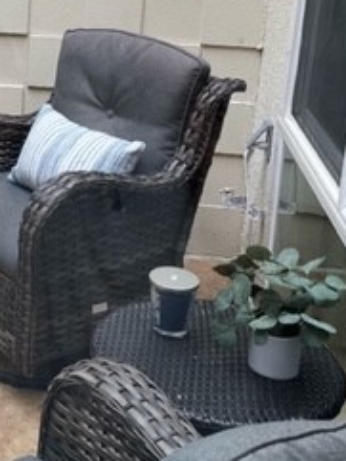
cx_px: -94
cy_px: 65
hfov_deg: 19.8
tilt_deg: -13.6
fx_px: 919
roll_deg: -1.4
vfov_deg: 27.3
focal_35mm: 69
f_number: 1.6
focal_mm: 5.1
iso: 40
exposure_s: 1/201
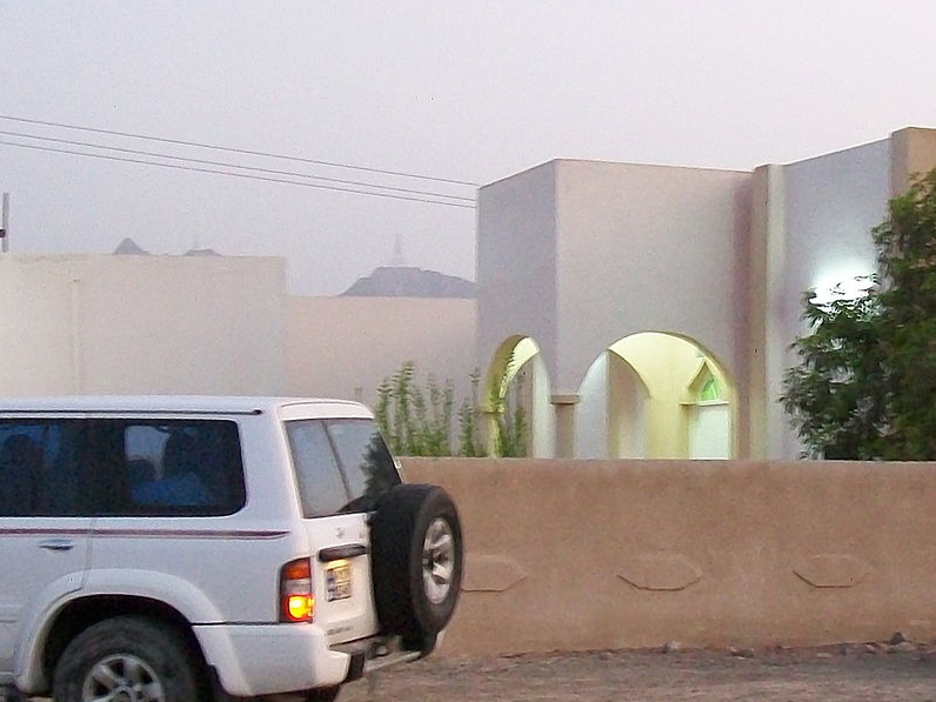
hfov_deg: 23.6
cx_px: 686
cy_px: 516
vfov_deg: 17.9
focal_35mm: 82
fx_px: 2217
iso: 200
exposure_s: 1/8
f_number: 2.7
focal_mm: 6.1
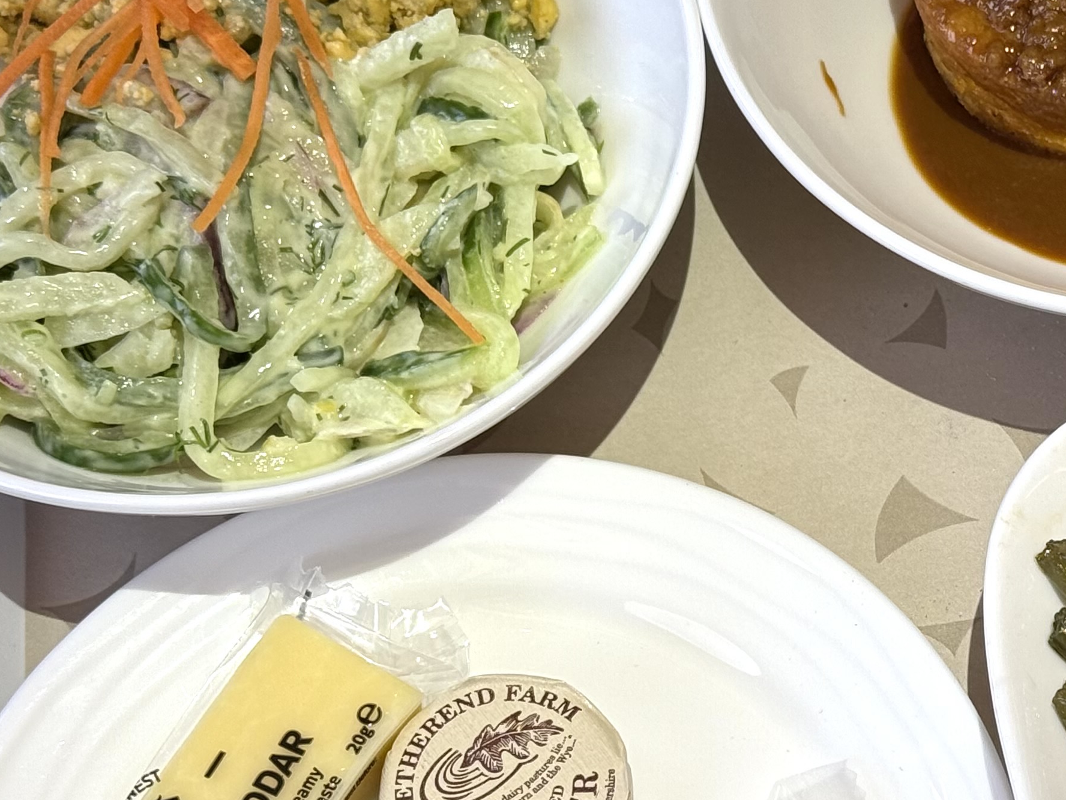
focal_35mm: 109
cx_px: 1025
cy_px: 499
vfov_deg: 13.6
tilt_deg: -61.2
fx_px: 3357
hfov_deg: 17.7
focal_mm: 6.76
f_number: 1.78
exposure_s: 1/52
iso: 125
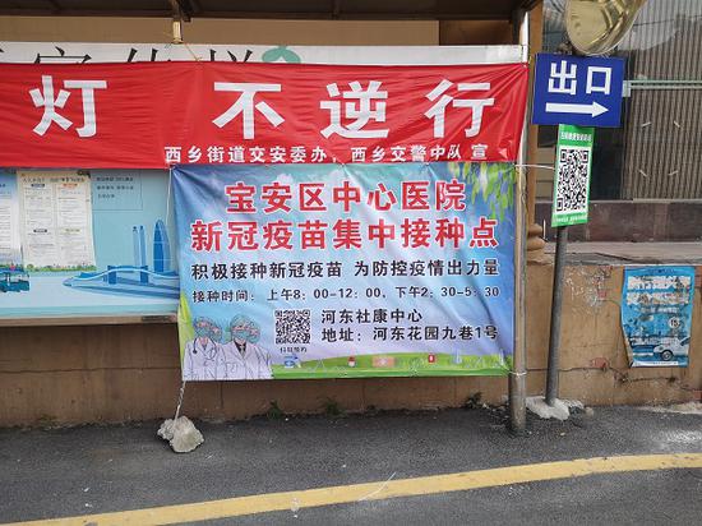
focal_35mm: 27
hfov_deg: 65.3
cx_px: 351
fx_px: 547
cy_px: 263
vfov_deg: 51.3
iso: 50
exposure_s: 1/691
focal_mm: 3.95
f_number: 1.8
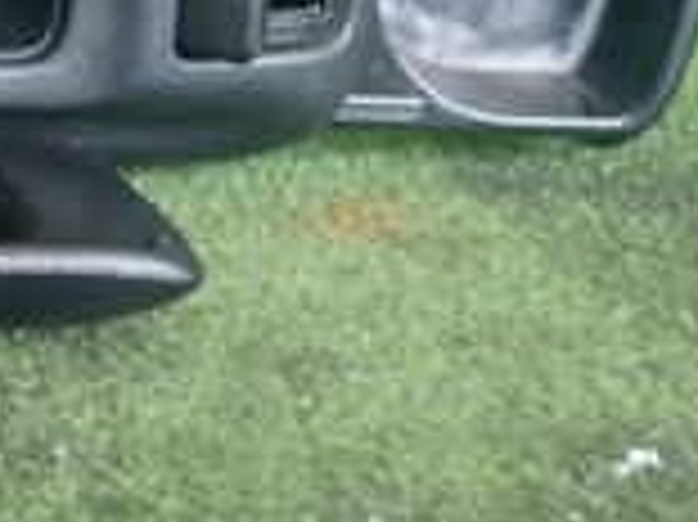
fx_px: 2337
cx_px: -477
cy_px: -153
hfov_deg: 15.2
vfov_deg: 12.4
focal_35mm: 116
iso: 200
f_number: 2.3
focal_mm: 5.4
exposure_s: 1/40
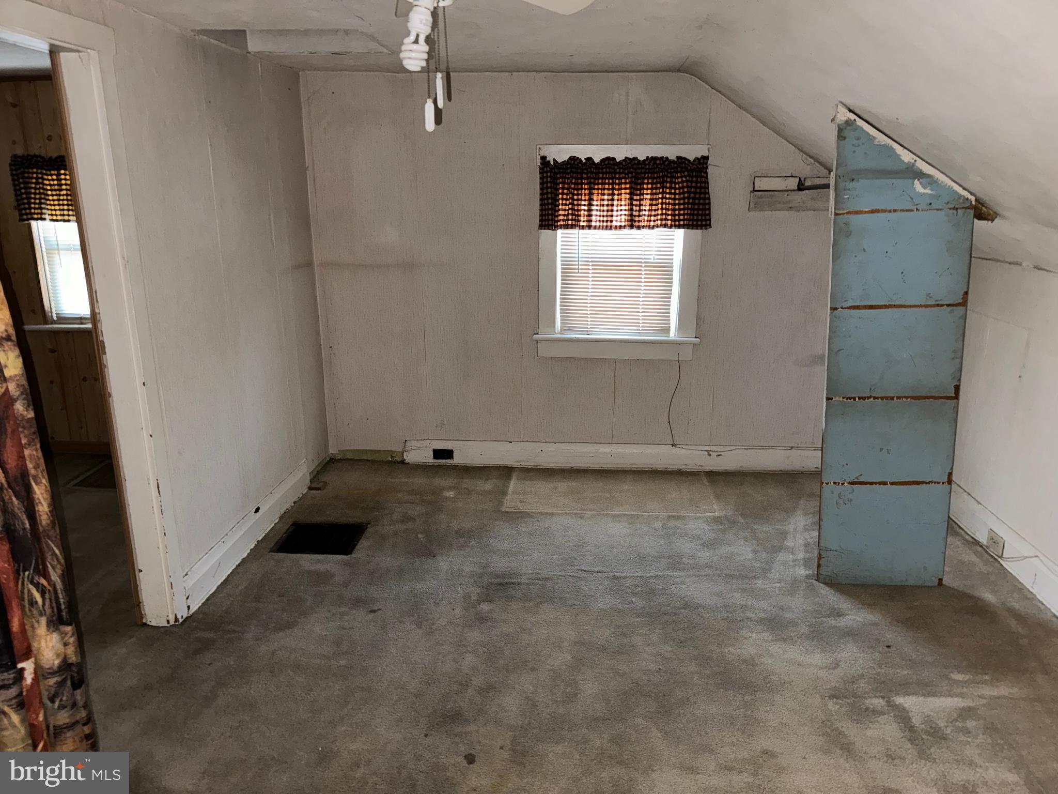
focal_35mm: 24
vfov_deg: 56.8
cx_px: 529
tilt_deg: -15.2
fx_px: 734
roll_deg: -0.3
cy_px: 397
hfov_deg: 71.6
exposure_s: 1/5
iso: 160
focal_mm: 6.86
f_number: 1.78
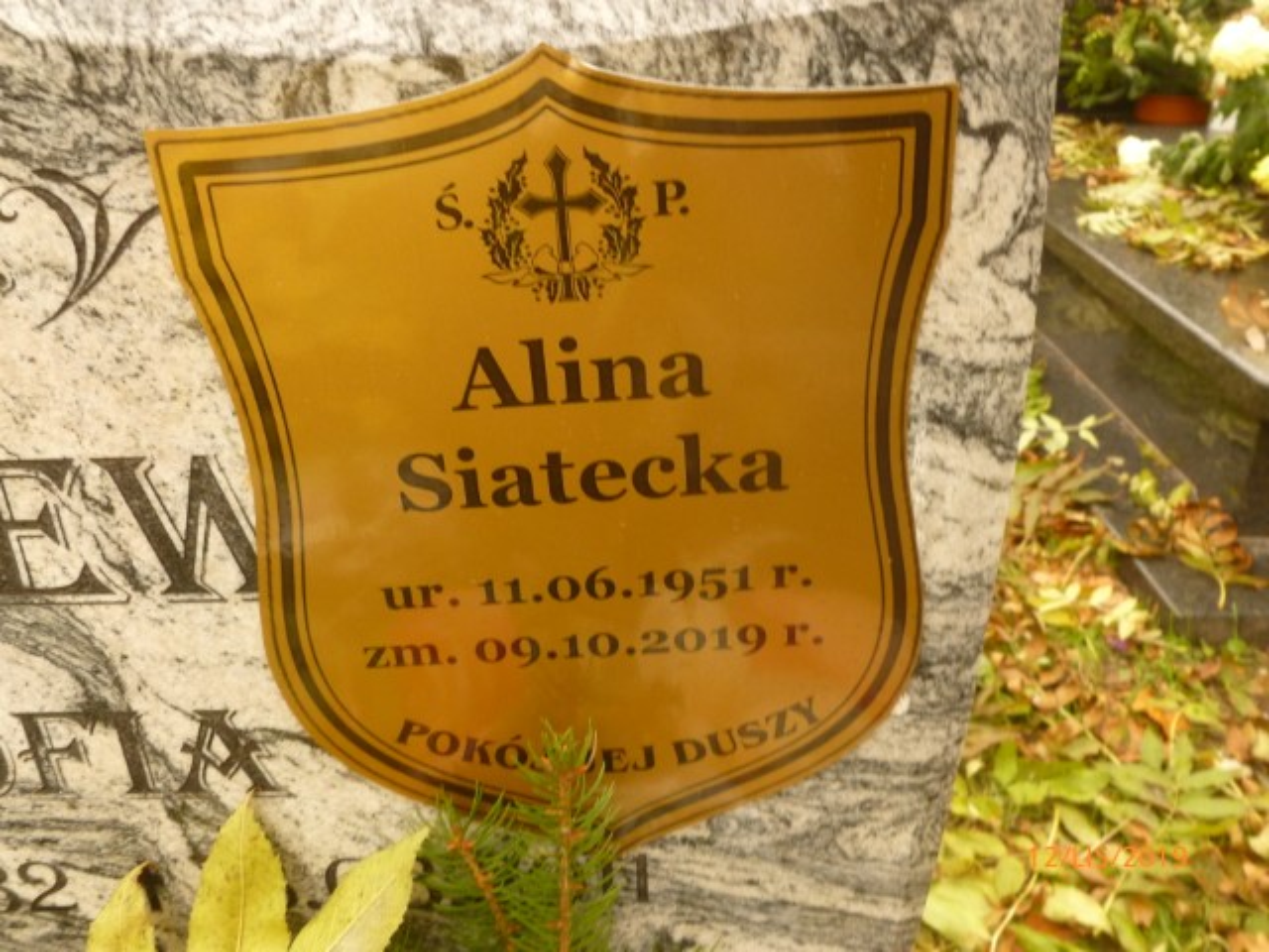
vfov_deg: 49.7
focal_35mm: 28
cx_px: 634
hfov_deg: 63.4
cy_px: 476
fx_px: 1026
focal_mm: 5
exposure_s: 1/20
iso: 200
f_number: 3.3
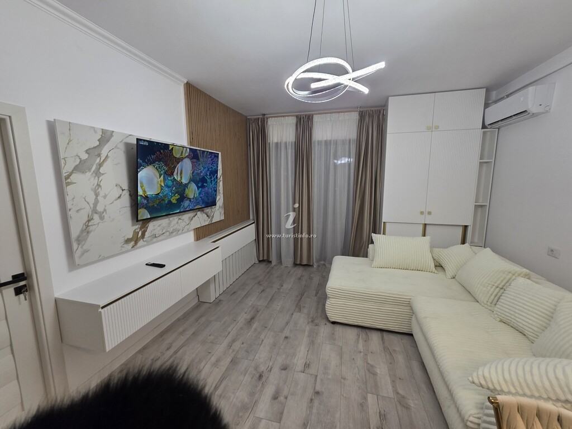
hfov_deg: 106.2
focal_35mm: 13
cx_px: 286
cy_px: 214
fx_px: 215
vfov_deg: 89.9
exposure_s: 1/60
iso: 64
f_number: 1.9
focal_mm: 2.2
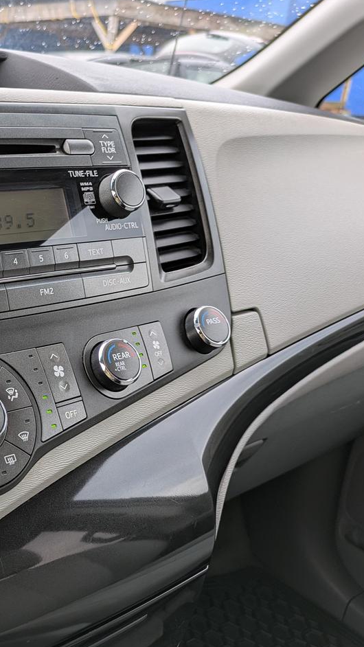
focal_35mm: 37
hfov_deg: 29.6
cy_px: 326
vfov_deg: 54.0
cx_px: -12
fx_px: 635
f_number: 1.89
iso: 39
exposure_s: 1/109
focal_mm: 5.43
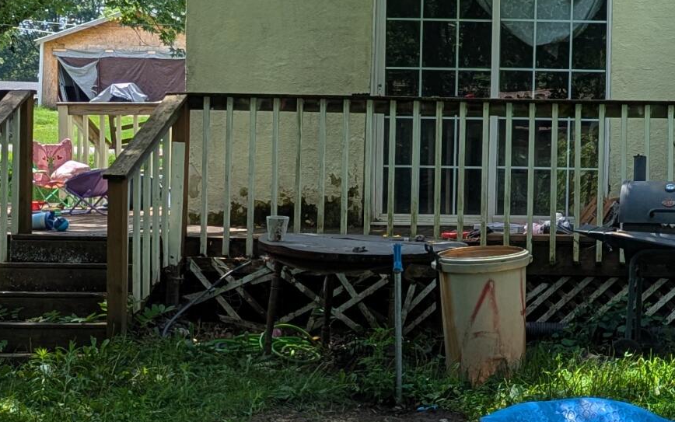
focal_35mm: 88
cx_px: 647
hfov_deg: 22.8
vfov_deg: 14.8
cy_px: 136
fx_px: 1619
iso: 34
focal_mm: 6.81
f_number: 1.85
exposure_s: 1/993
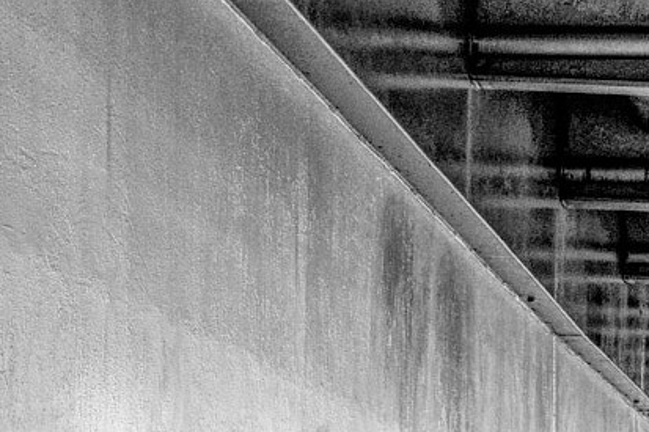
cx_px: 1219
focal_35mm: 155
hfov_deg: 12.0
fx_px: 2793
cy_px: 542
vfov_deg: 8.7
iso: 400
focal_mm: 26.5
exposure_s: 1/350
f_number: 7.1
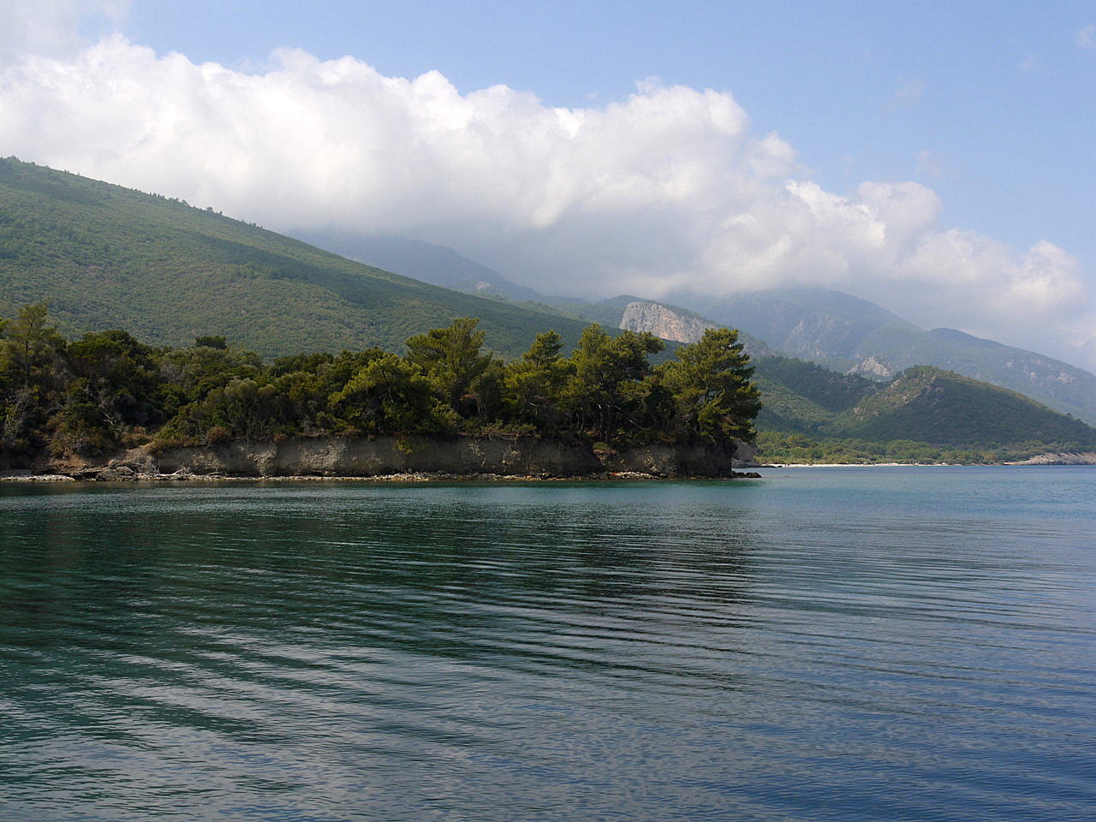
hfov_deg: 44.8
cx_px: 548
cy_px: 411
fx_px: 1330
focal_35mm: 42
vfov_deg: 34.3
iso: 100
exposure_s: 1/320
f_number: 10
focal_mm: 21
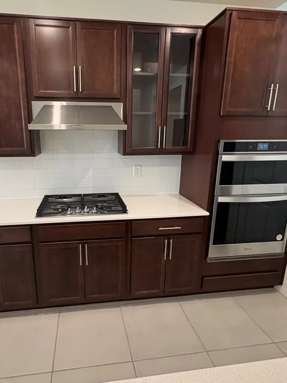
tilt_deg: -14.8
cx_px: 111
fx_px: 232
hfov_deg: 62.7
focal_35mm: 21
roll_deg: +0.4
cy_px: 188
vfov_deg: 79.0
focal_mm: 2.22
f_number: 2.2
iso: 200
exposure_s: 1/60
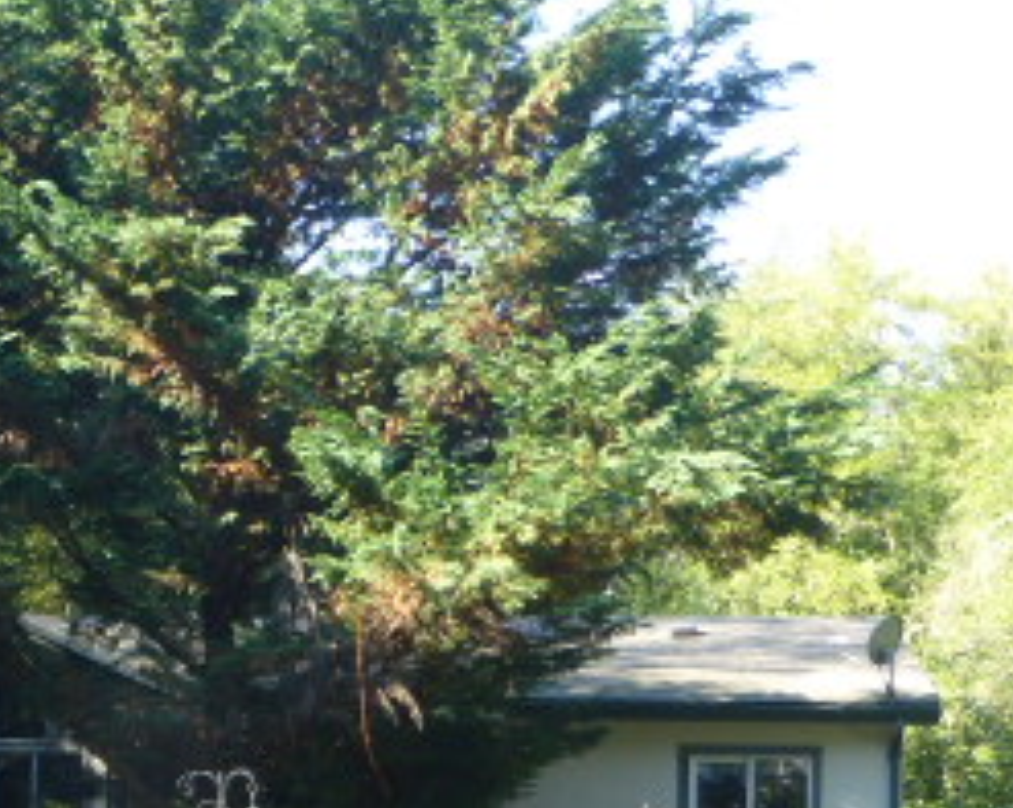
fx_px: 2276
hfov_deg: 24.2
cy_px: 746
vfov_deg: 19.7
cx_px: 45
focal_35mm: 76
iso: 100
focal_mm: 5.4
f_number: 3.6
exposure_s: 1/100
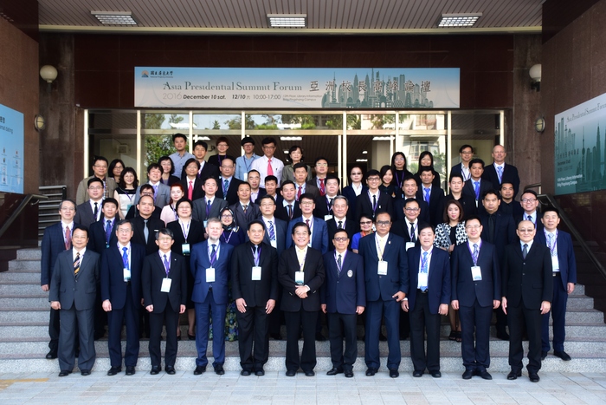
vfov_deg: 29.9
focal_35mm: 45
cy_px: 202
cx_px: 303
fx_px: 758
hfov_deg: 43.6
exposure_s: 1/200
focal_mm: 30
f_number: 5
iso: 640
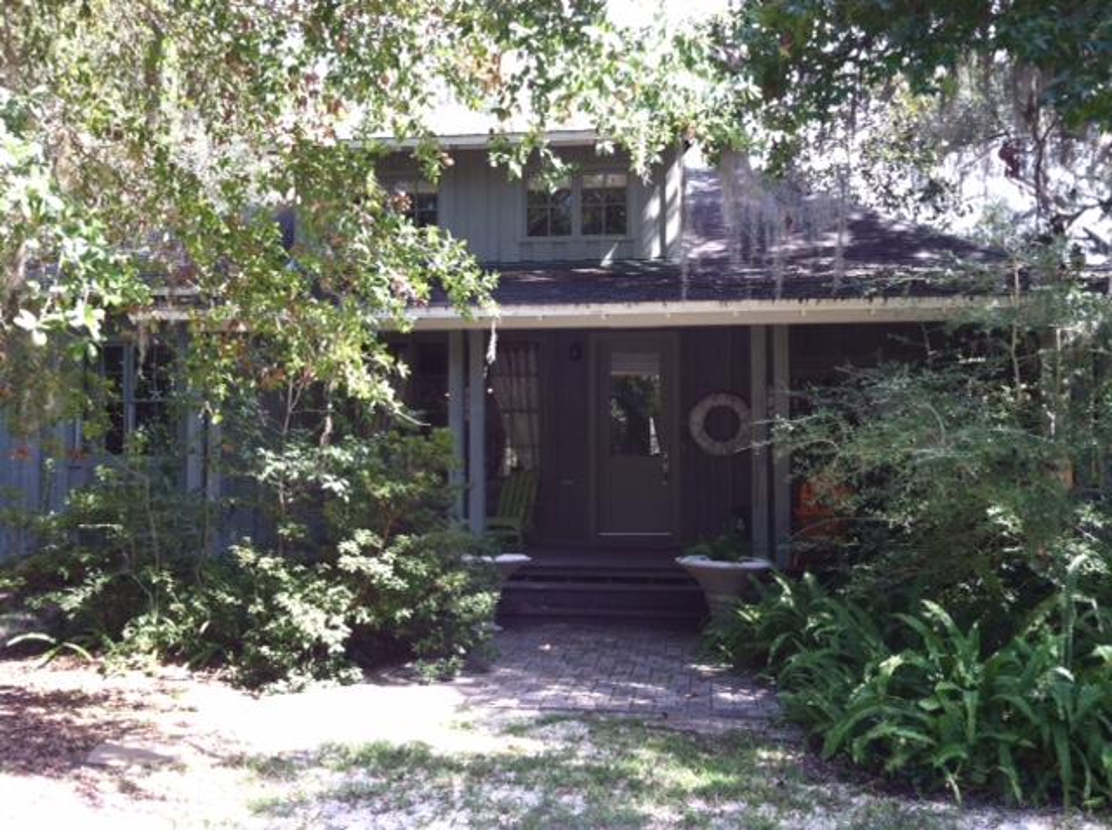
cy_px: 415
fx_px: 1123
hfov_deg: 52.7
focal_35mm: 35
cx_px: 556
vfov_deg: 40.6
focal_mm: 3.85
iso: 100
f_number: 2.8
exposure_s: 1/120
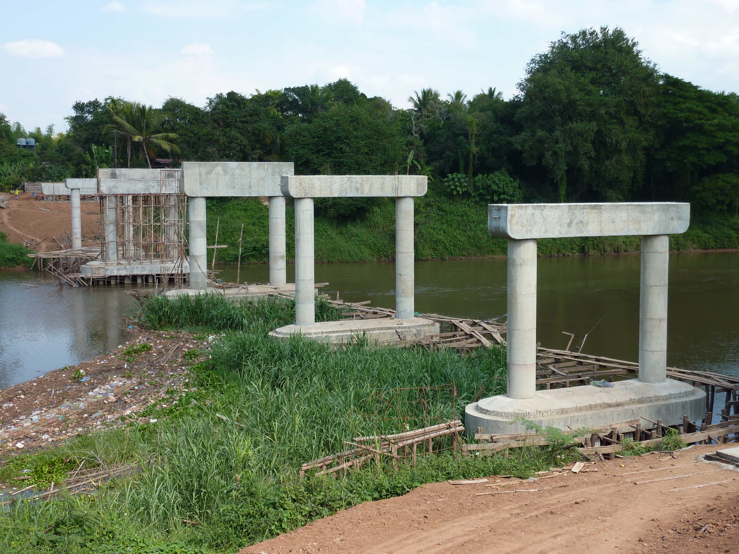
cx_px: 370
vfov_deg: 32.2
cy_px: 277
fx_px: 961
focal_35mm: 45
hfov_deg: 42.1
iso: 80
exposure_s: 1/320
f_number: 4
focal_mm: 7.3
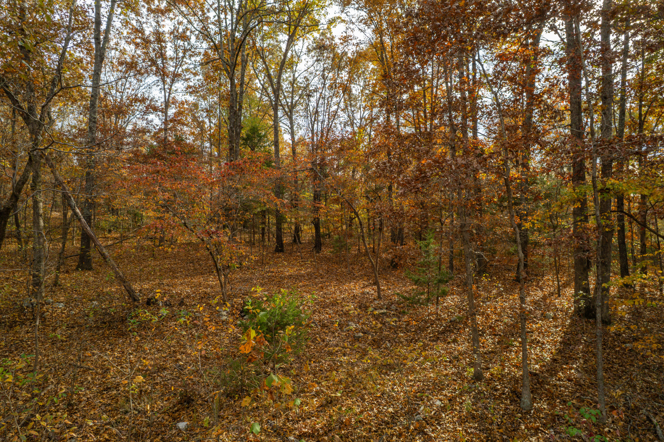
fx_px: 406
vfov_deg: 57.2
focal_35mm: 22
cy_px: 221
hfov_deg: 78.6
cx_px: 332
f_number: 2.8
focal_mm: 8.38
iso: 100
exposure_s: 1/320
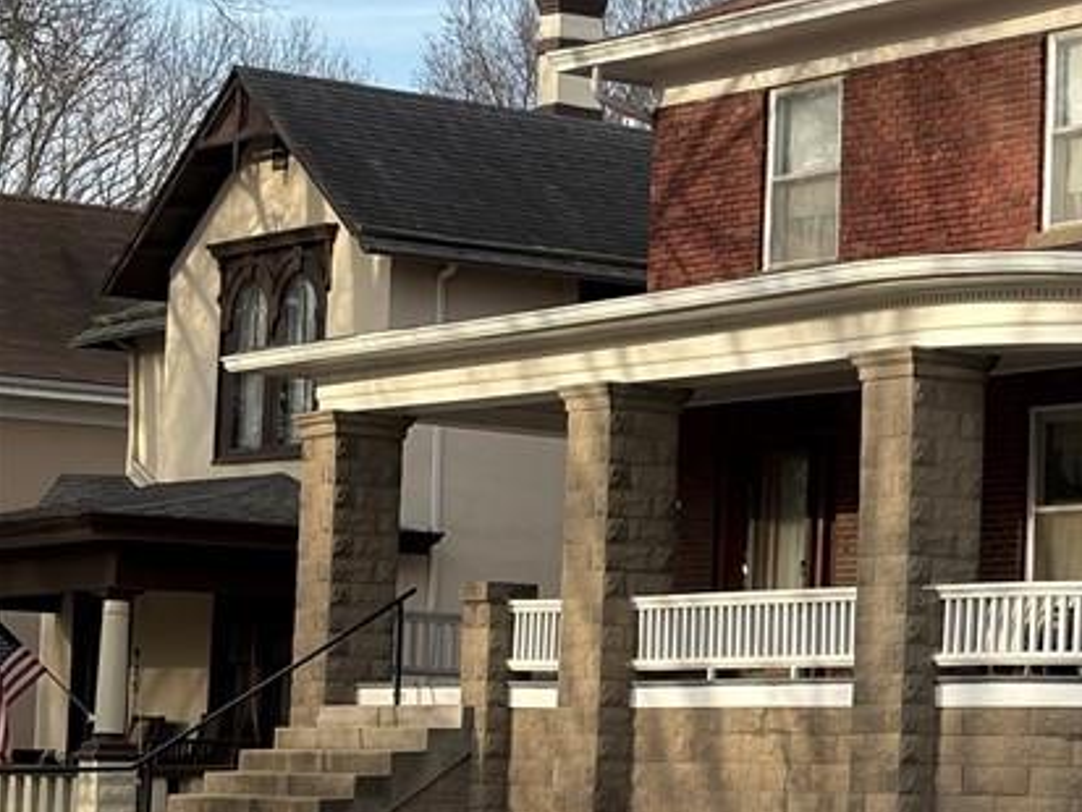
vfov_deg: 11.5
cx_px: 1339
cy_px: 456
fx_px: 4033
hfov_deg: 14.7
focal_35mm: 129
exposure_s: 1/1032
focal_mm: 5.96
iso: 32
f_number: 1.6
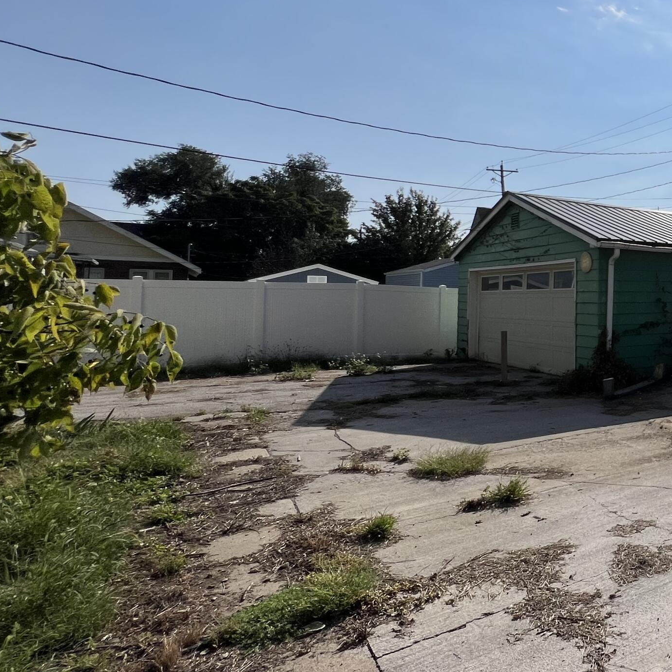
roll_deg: +0.2
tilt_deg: +2.2
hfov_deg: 47.2
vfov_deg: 62.4
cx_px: 727
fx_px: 549
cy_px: 272
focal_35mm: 25
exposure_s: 1/5525
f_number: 1.8
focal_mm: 1.57
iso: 32
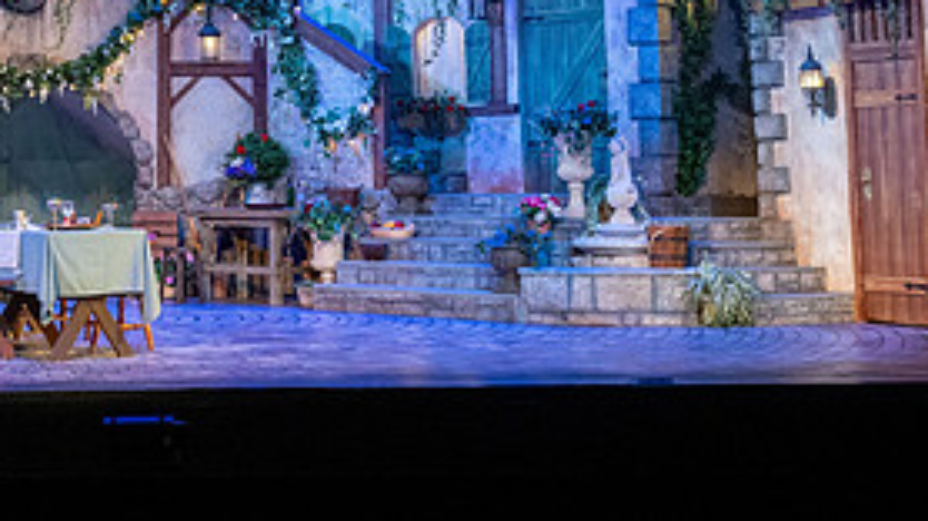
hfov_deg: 25.9
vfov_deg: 14.8
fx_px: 1967
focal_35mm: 80
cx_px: 147
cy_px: -30
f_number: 5.6
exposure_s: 1/100
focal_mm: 34
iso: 2500
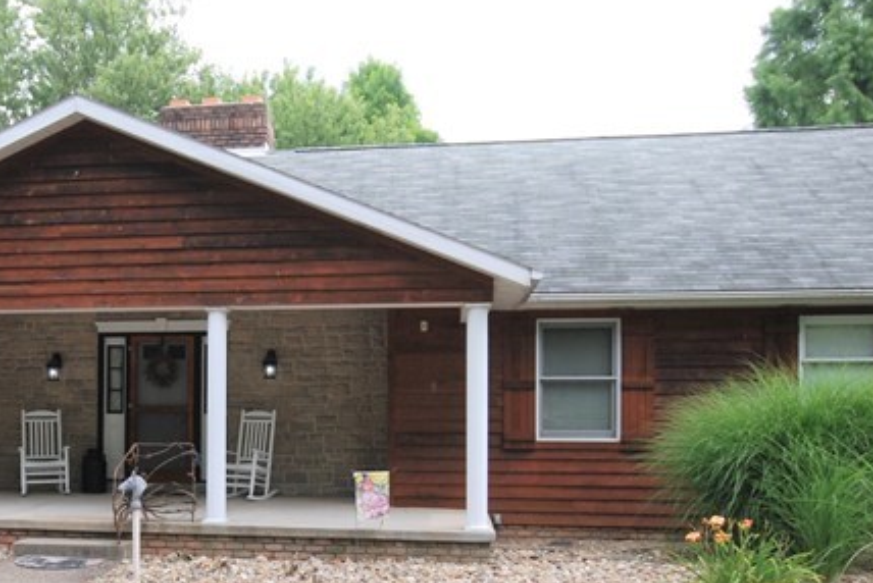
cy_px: 420
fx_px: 922
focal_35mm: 38
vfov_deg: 34.5
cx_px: 270
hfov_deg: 49.5
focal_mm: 10
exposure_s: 1/250
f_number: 8
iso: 250
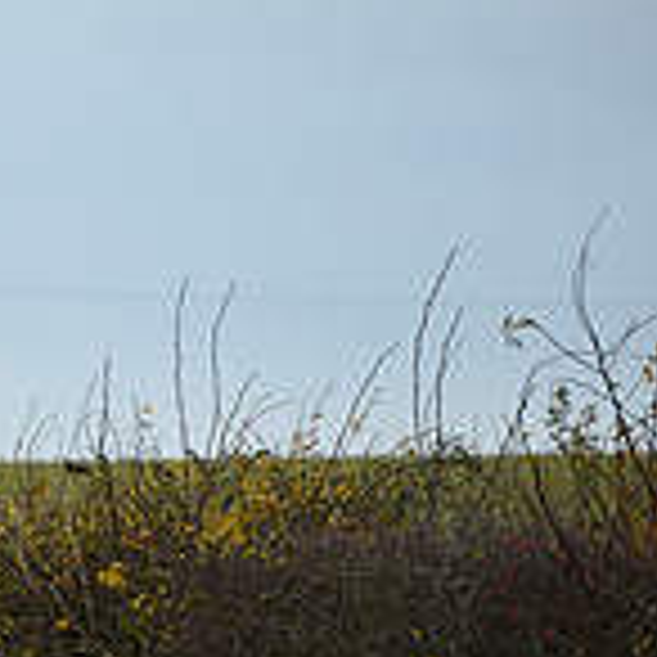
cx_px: -626
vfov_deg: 2.6
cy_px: 454
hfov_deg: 2.6
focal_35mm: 677
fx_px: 14537
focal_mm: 200
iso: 1100
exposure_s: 1/1000
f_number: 5
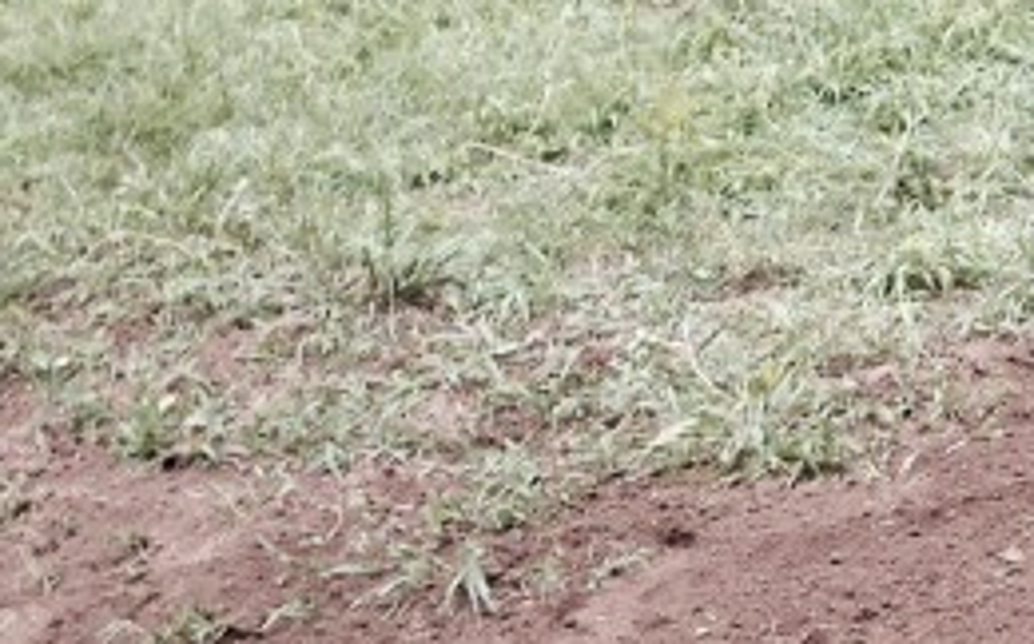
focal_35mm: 138
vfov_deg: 9.2
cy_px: 1053
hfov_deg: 13.7
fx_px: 3885
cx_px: 1782
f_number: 2.4
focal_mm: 4.12
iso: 50
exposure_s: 1/192
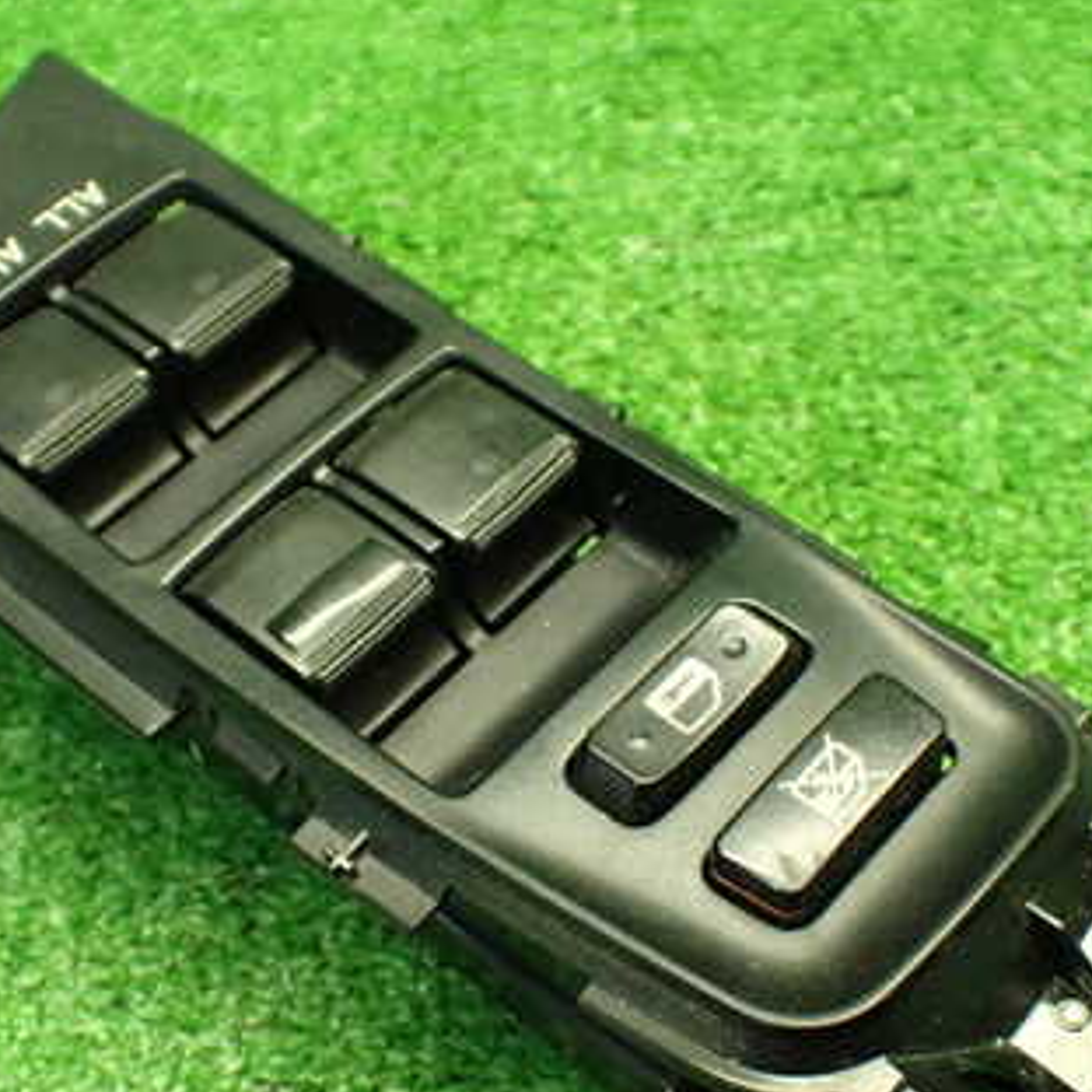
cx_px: 508
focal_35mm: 51
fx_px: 1820
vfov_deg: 33.3
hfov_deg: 33.4
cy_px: 630
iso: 800
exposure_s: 1/80
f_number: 2.3
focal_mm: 5.4
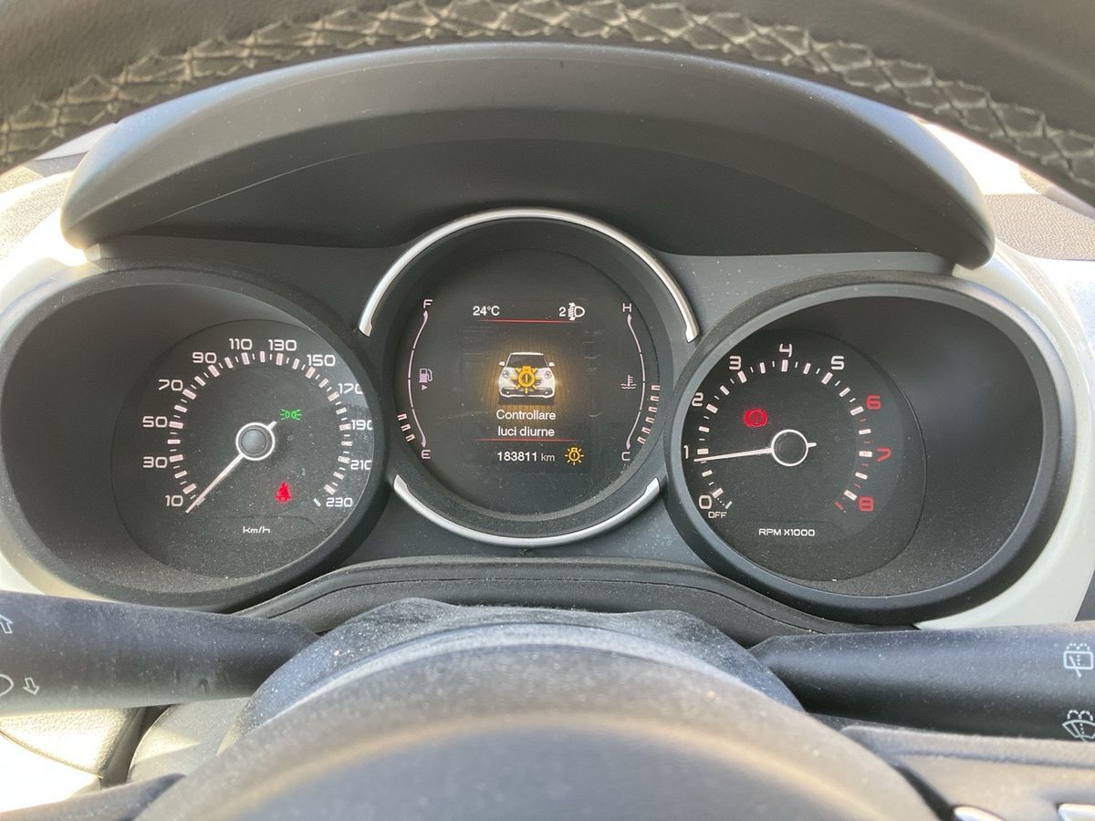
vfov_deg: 48.2
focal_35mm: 29
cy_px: 410
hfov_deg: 61.7
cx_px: 548
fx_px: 917
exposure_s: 1/67
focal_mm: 3
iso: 64
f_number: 1.8
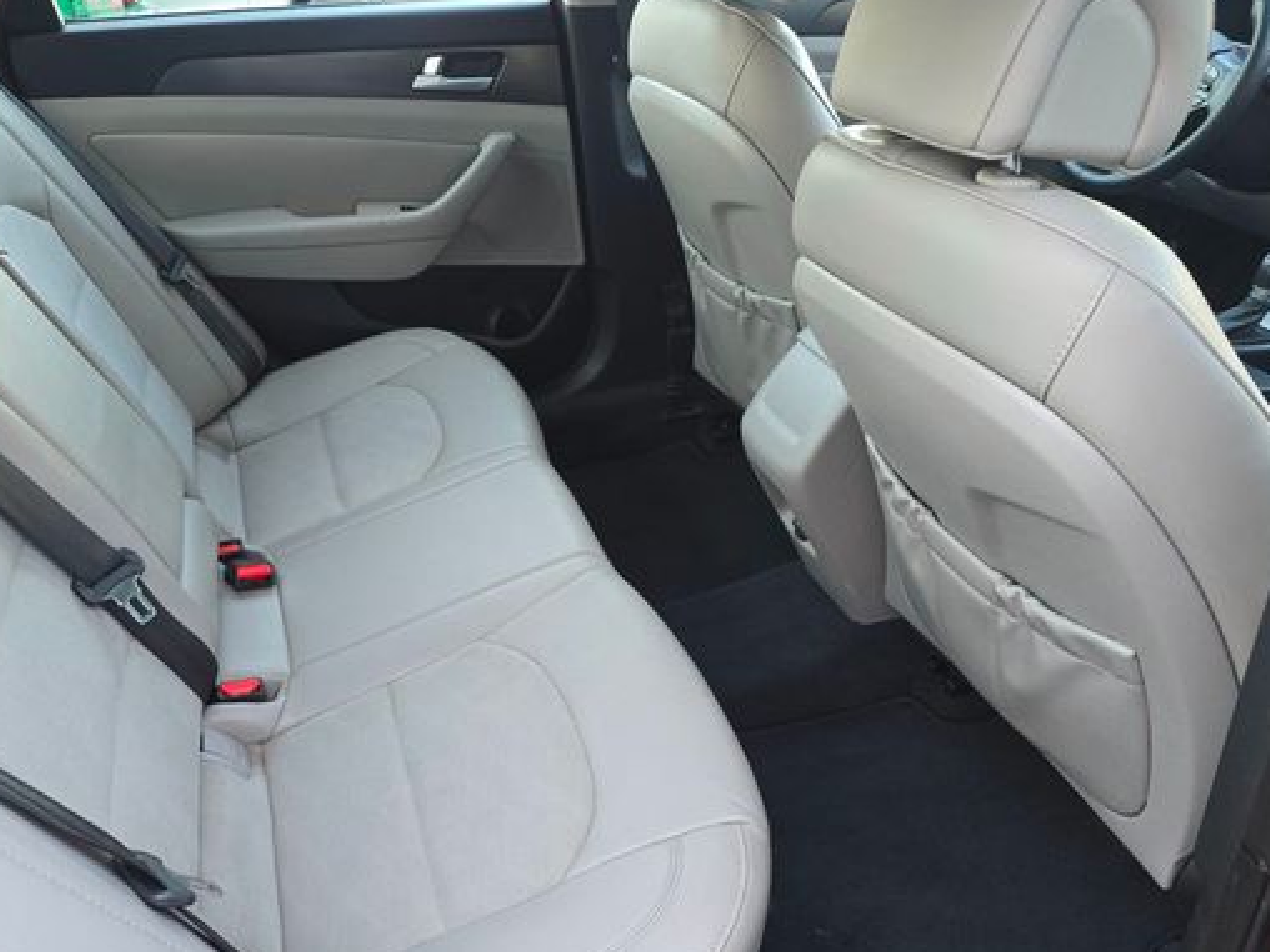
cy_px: 585
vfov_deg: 47.9
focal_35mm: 29
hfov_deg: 61.3
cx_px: 528
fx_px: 1064
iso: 320
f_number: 1.7
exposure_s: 1/120
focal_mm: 6.3
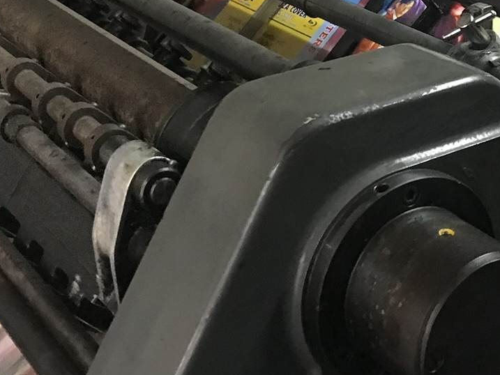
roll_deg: -0.1
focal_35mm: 80
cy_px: -40
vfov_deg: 17.8
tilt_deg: -15.8
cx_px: 430
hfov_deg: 23.9
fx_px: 1156
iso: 80
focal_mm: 3.99
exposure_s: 1/7
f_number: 1.8
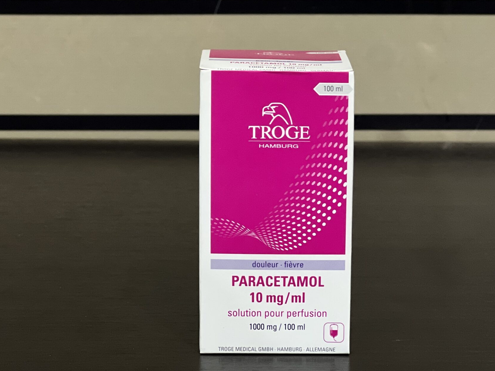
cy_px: 129
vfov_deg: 12.5
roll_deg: -0.5
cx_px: 277
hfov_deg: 16.7
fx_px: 1687
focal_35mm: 118
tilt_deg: -10.4
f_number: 2.8
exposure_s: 1/26
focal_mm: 9
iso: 400
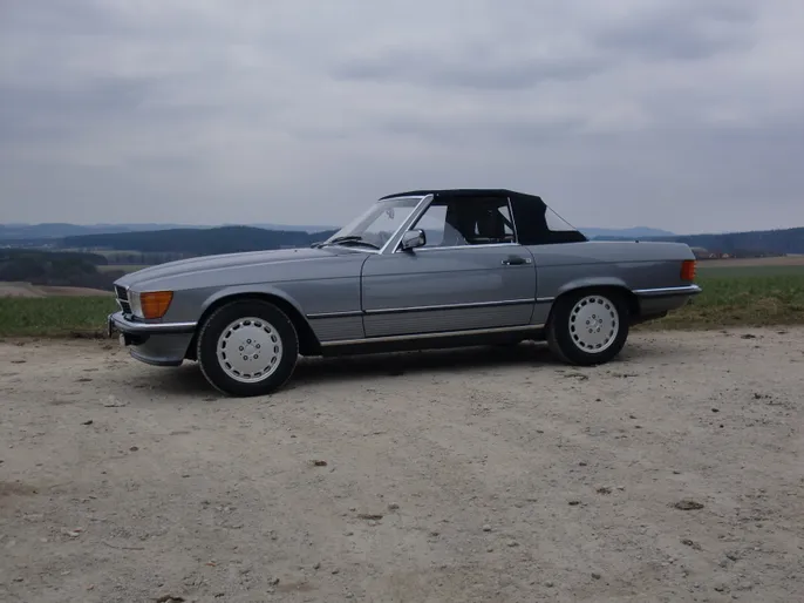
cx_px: 402
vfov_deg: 39.6
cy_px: 302
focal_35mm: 36
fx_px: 836
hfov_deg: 51.4
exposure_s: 1/320
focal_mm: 6.3
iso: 64
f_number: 2.8
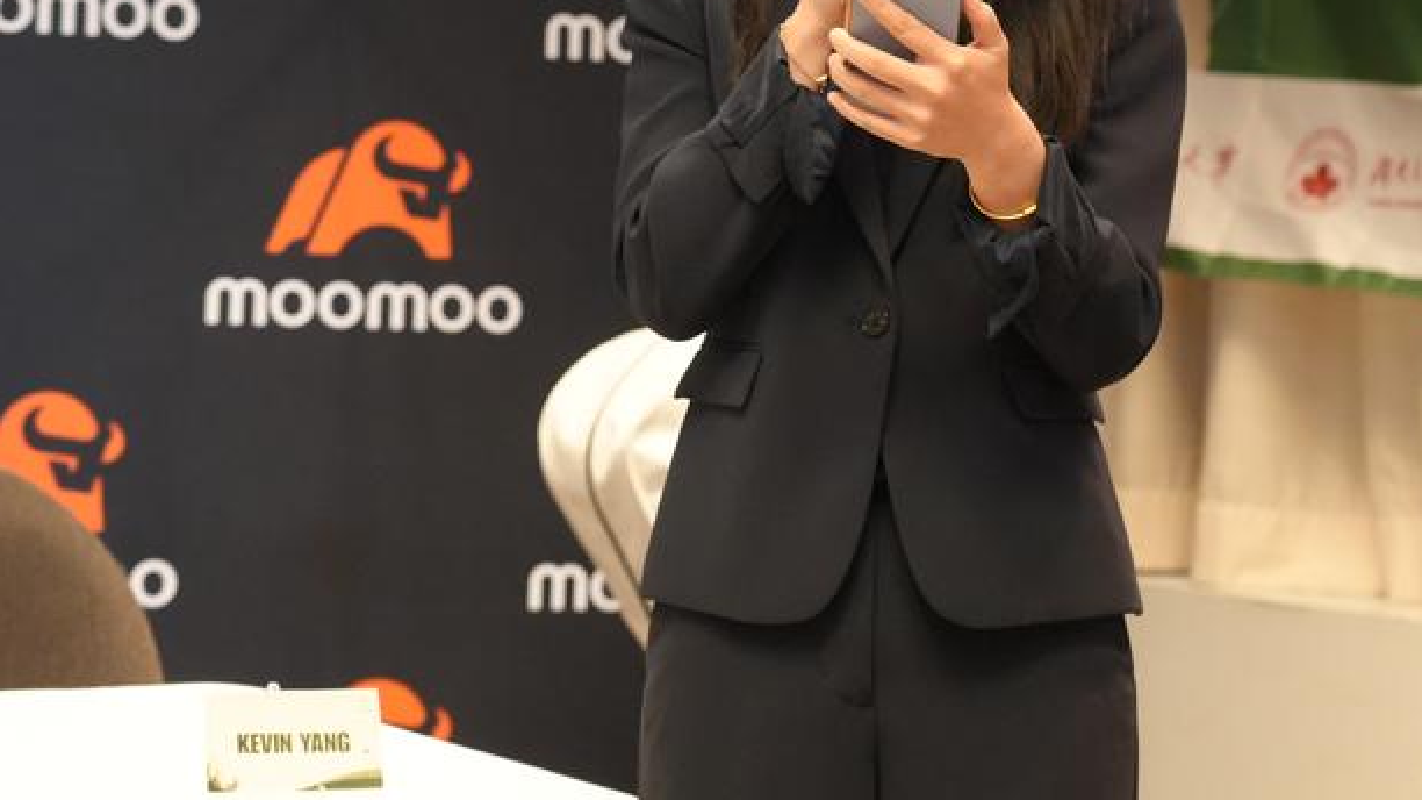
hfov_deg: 19.6
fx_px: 4109
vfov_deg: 11.0
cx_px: 620
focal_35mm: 109
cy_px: 19
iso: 6400
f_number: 4
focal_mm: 59
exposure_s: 1/160
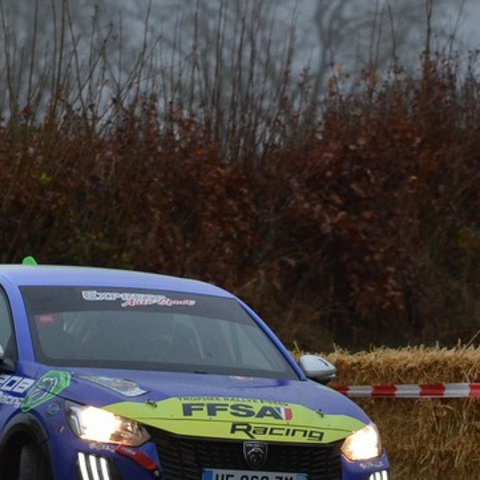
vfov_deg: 1.8
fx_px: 15327
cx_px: 33
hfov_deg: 1.8
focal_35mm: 977
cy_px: 385
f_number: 5.6
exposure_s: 1/500
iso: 1400
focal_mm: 270
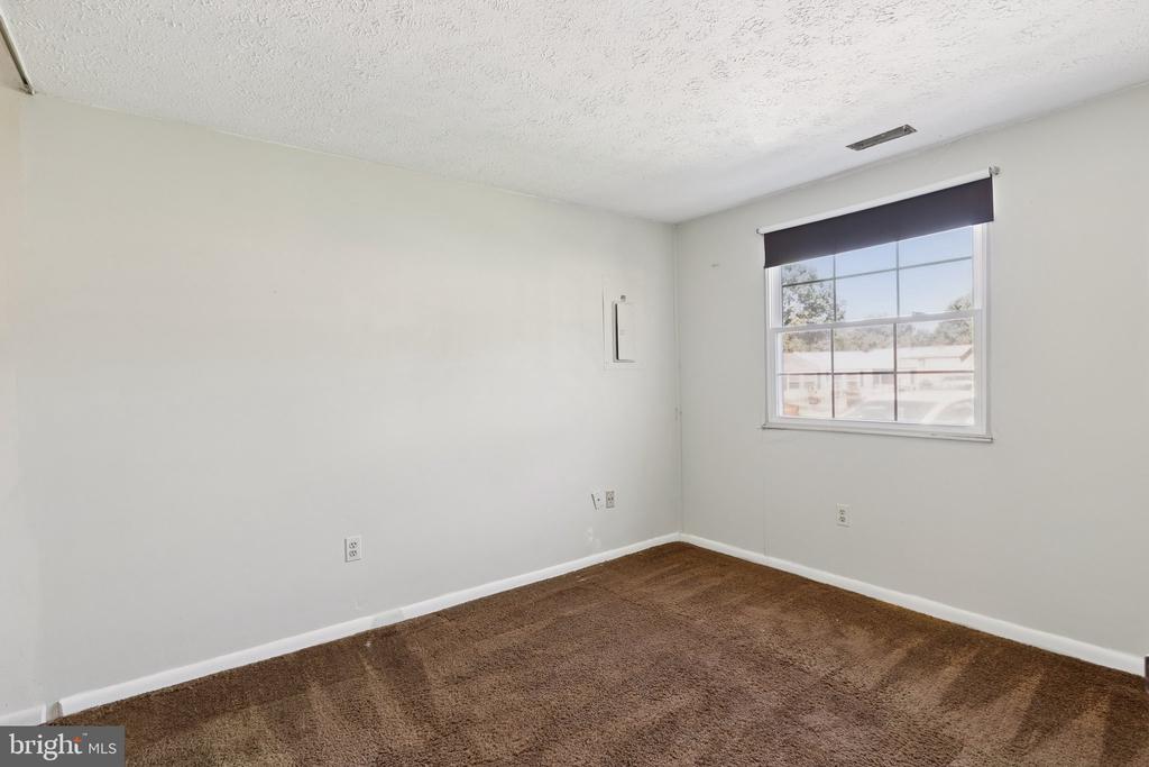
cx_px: 574
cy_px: 384
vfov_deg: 70.5
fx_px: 543
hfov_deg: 93.3
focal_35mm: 17
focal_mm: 11.8
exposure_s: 1/4
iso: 200
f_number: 9
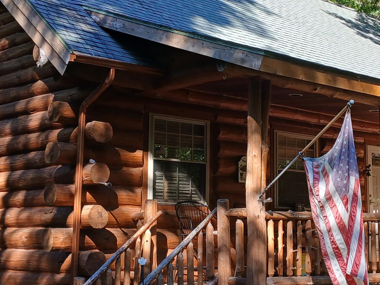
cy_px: 112
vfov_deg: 21.9
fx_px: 735
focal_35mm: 67
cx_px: 242
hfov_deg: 28.8
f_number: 1.8
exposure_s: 1/120
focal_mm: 3.98
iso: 32
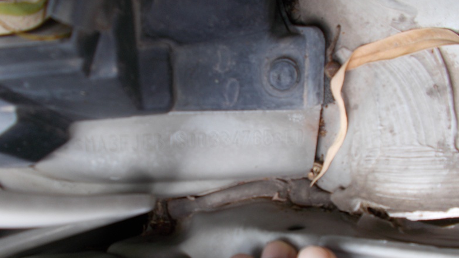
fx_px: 353
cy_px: 171
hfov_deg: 66.0
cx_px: 234
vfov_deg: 39.8
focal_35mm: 29
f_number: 3.2
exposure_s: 1/25
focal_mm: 4.6
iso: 100
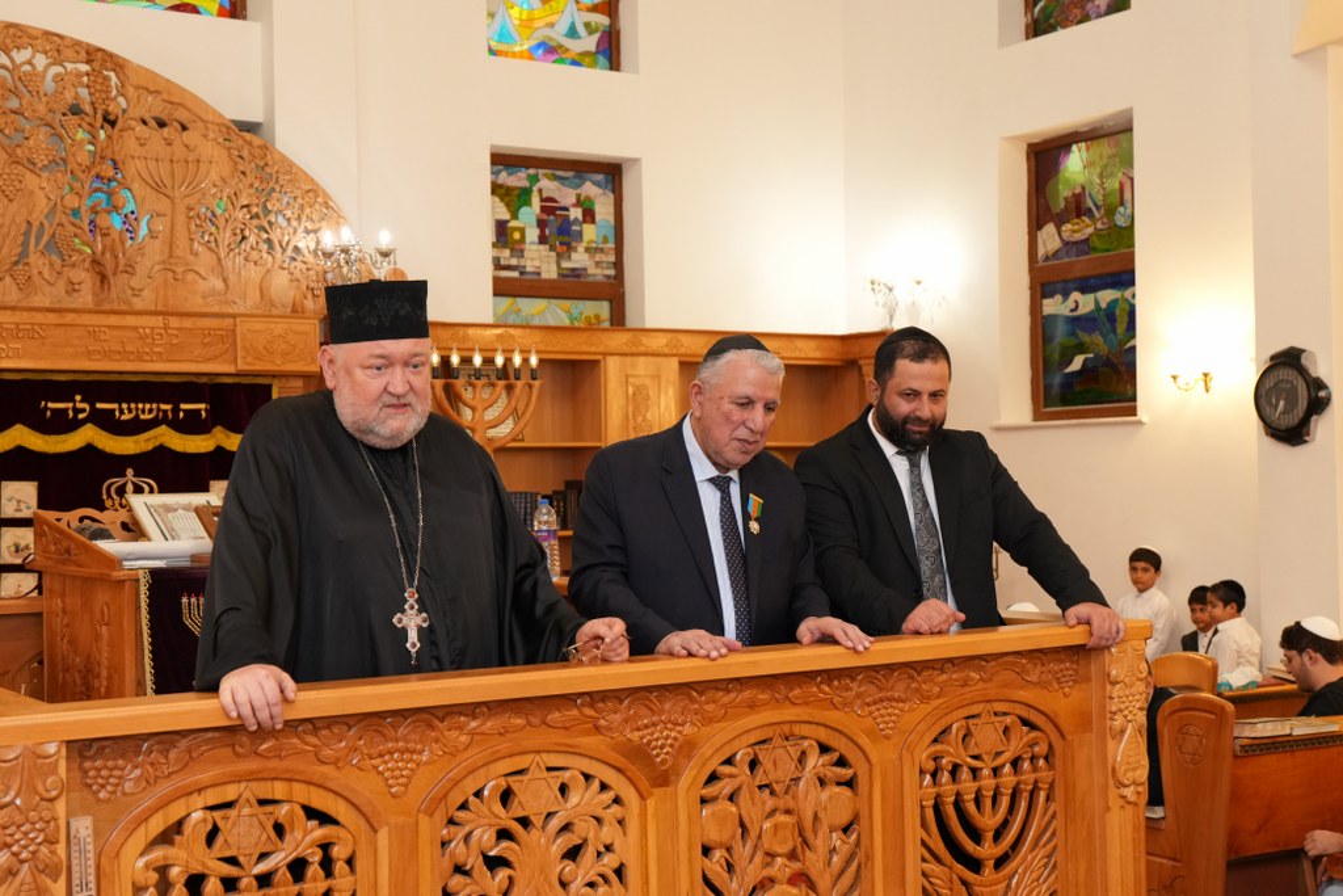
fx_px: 1828
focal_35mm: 49
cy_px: 448
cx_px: 672
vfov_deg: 27.5
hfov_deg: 40.3
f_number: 4
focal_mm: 33
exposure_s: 1/160
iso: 2000
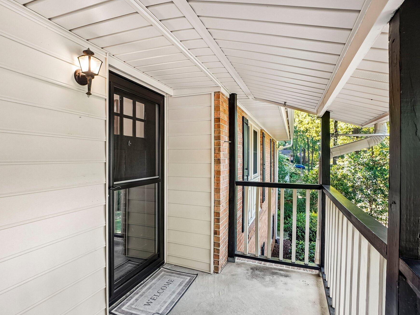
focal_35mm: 17
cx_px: 212
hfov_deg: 91.0
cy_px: 159
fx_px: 206
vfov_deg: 74.7
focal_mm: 10
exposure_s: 1/4
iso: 400
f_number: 8
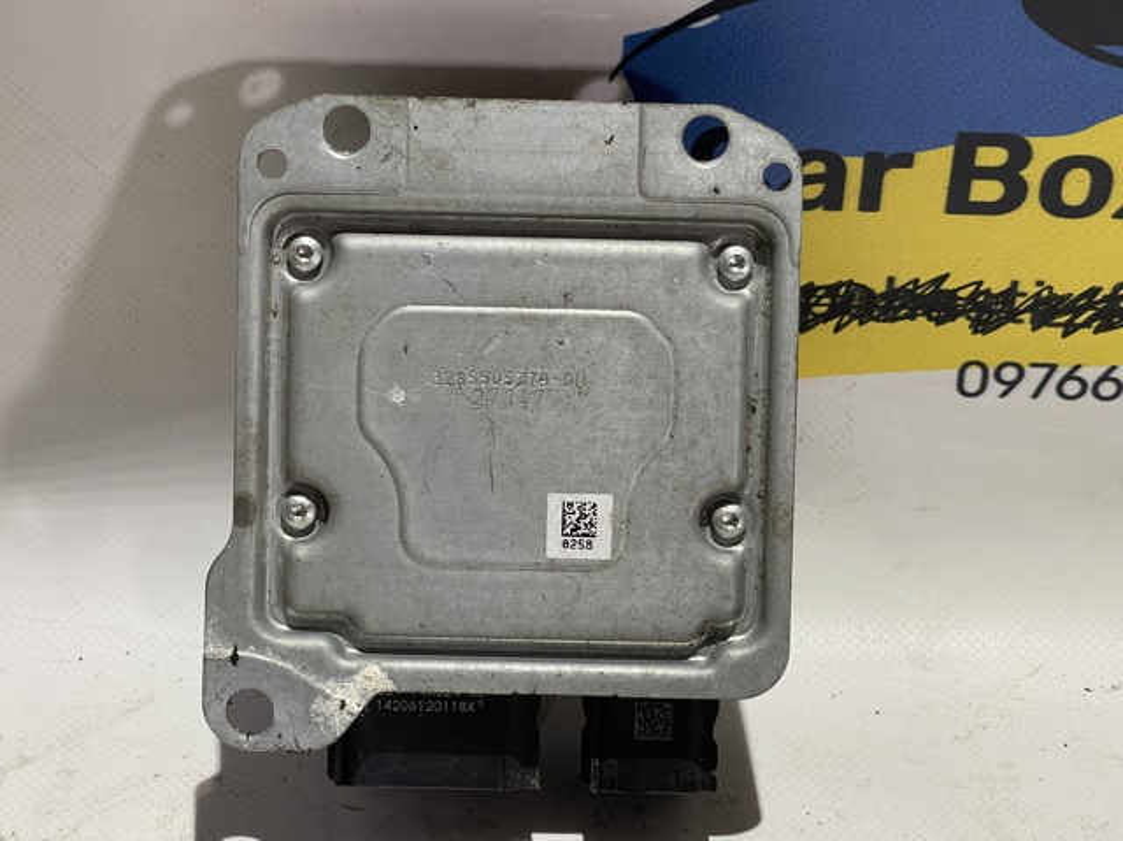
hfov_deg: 30.3
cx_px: 562
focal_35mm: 64
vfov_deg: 22.9
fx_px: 2075
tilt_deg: -35.0
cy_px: 420
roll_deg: -1.3
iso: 200
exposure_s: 1/50
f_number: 2.2
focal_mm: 7.5
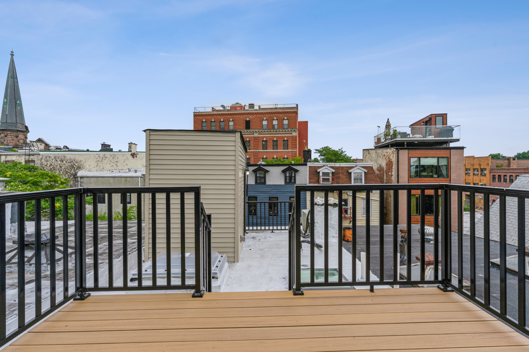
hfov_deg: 93.3
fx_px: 250
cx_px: 264
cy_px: 176
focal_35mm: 17
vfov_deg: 70.4
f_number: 11
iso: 100
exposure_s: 1/200
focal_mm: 17
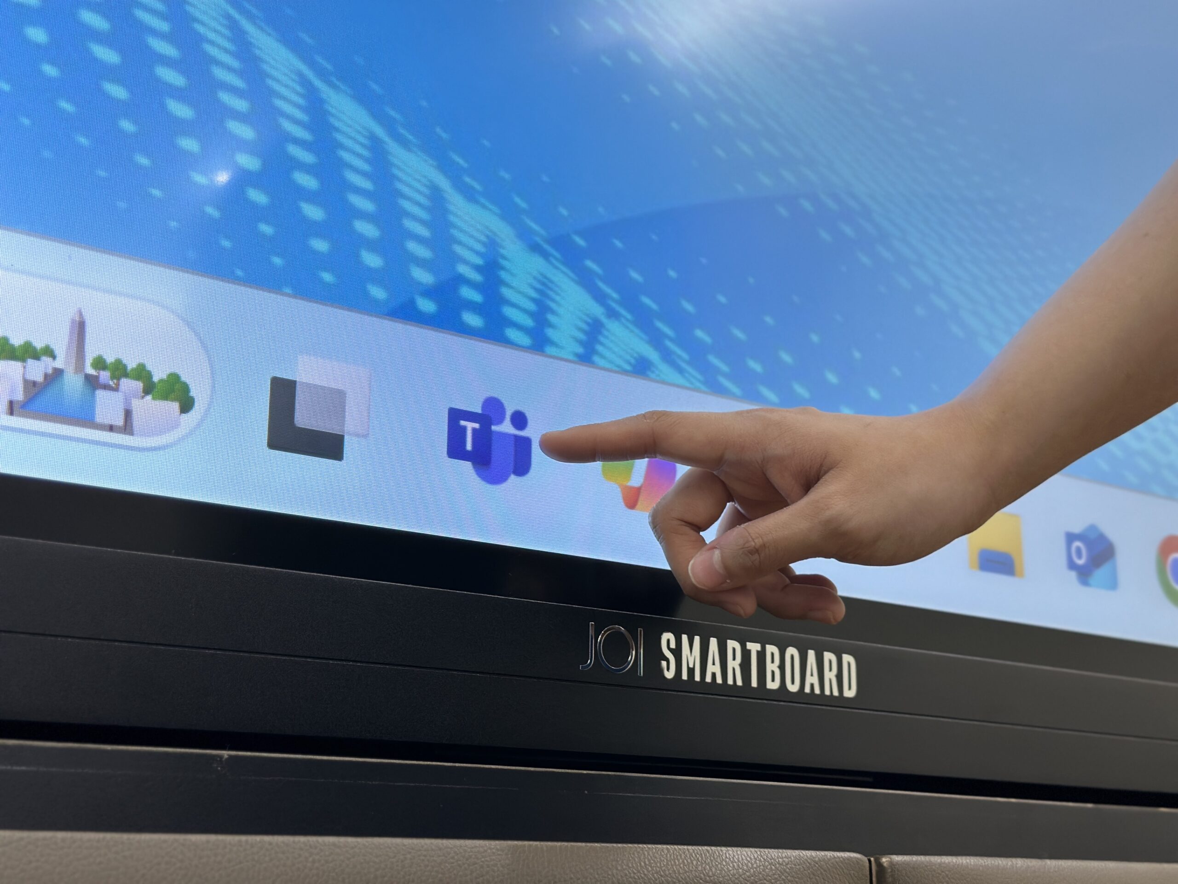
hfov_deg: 39.7
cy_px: 442
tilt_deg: +15.5
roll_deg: +0.2
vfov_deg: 30.3
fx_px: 1633
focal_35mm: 48
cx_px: 589
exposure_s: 1/60
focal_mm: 6.86
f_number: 1.78
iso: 125
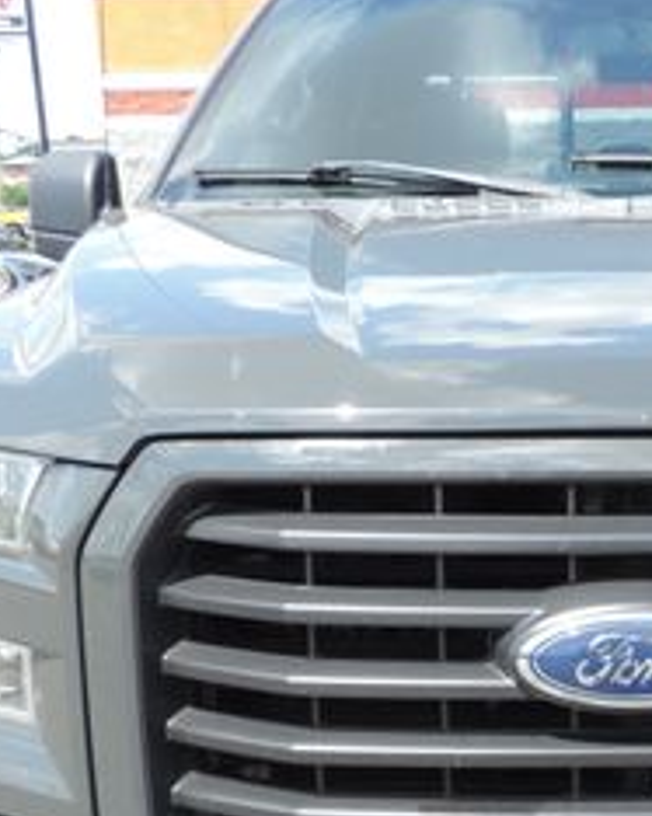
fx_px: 1545
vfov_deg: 28.9
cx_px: 697
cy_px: 659
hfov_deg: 22.6
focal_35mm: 64
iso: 80
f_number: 3
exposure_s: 1/320
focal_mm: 4.3
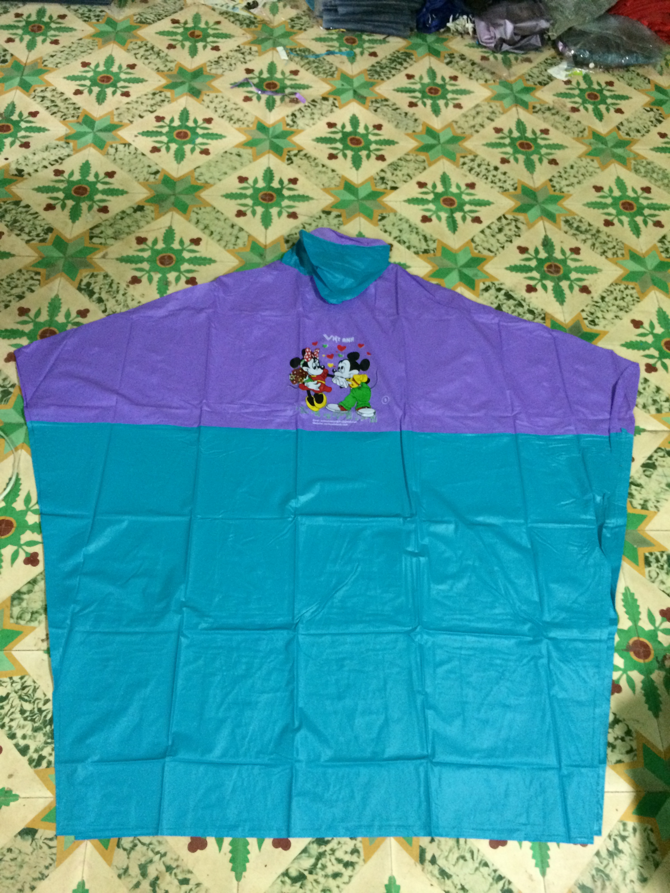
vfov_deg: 60.0
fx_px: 774
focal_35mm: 30
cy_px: 446
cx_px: 335
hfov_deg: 46.8
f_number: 2.2
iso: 320
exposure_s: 1/15
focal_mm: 4.12
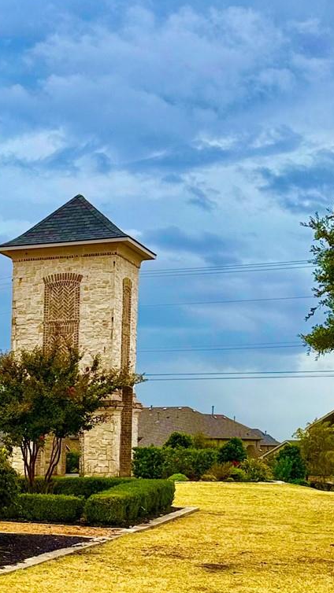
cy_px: 474
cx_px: -225
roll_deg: -0.5
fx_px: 1118
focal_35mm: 71
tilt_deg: -1.2
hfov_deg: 15.2
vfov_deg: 29.1
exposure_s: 1/3953
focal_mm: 6.76
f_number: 1.78
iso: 80
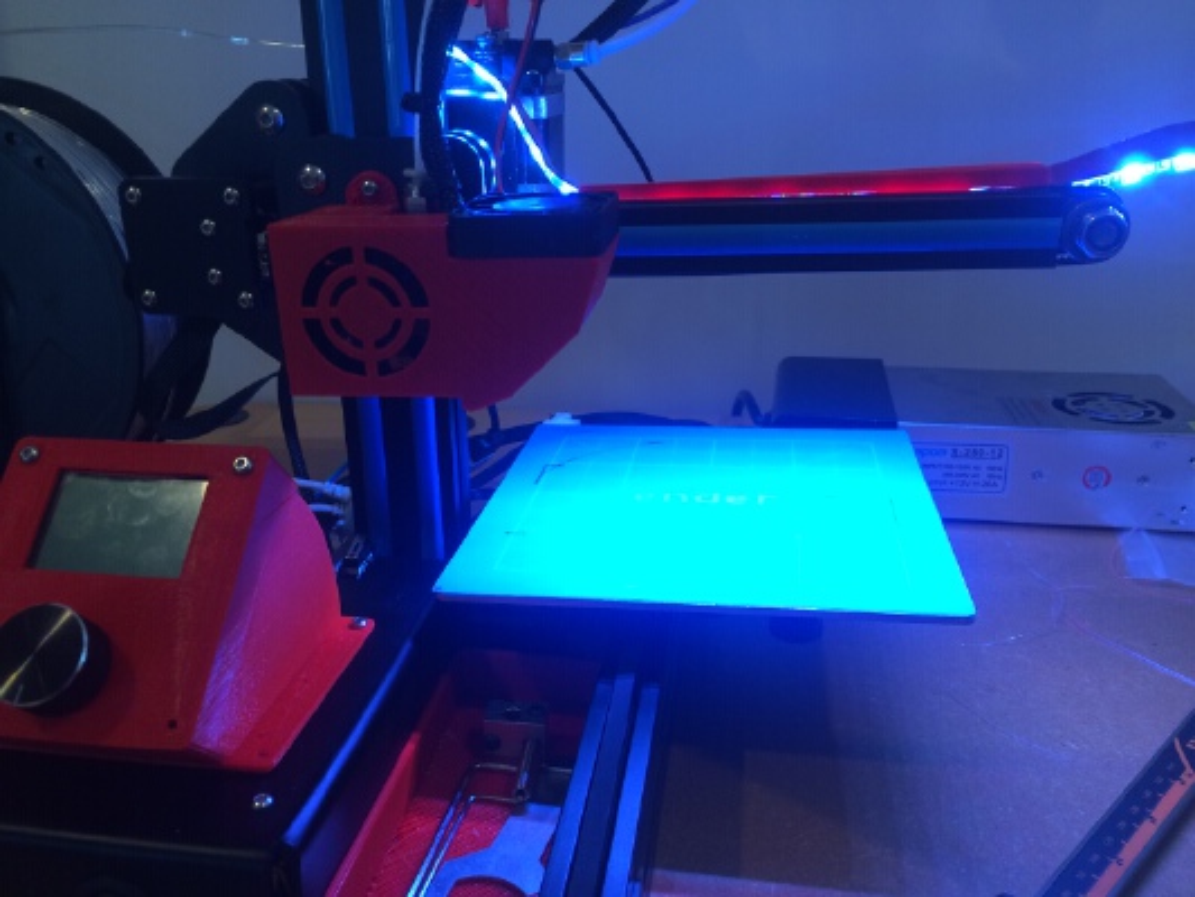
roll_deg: +1.3
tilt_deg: -20.1
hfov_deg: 61.6
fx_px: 1001
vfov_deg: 48.2
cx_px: 598
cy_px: 448
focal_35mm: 29
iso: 80
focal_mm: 4.15
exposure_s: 1/30
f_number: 2.2
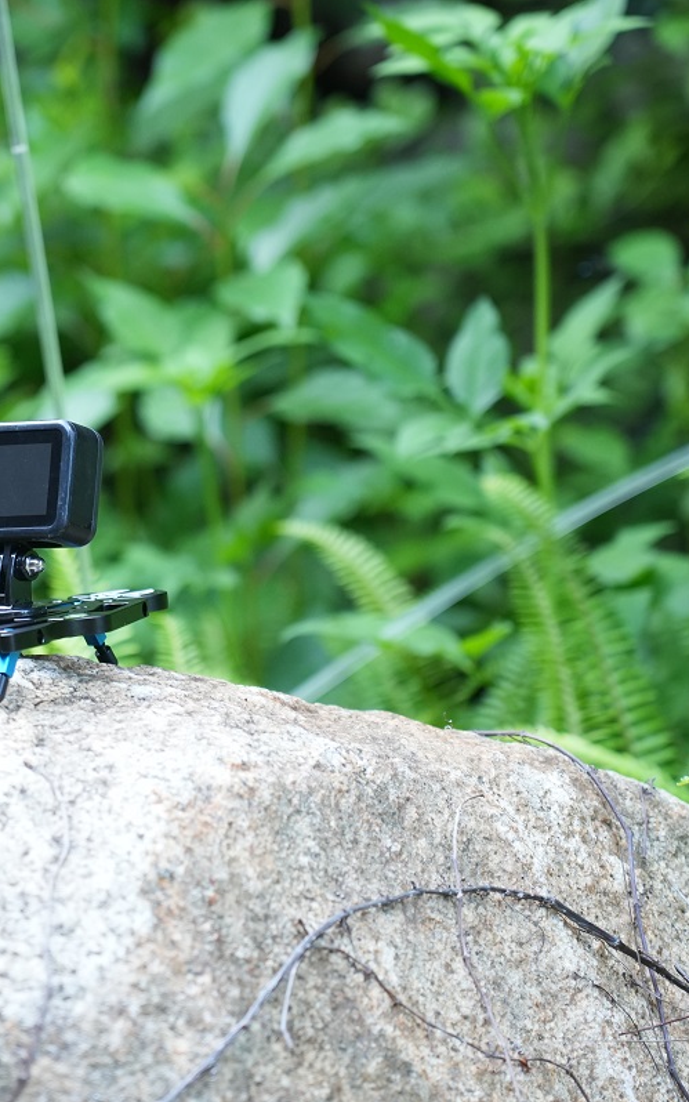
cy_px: 551
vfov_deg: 13.0
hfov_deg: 8.1
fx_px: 4835
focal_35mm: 161
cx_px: 10
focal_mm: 105
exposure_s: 1/100
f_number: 4
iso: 1600
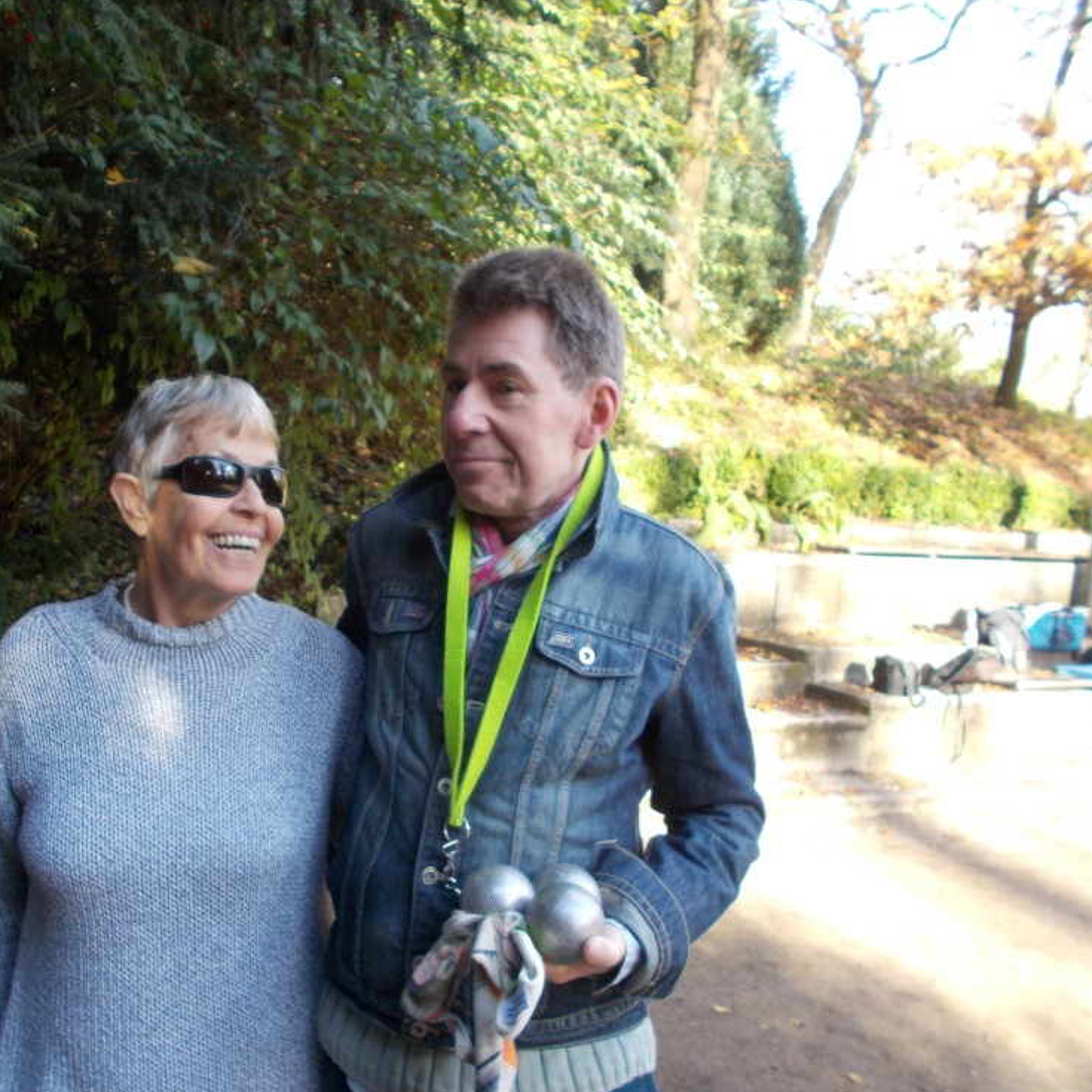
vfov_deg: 51.1
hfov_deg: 50.7
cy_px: 554
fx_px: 1142
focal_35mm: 32
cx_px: 425
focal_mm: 4.6
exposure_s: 1/40
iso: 80
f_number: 3.2
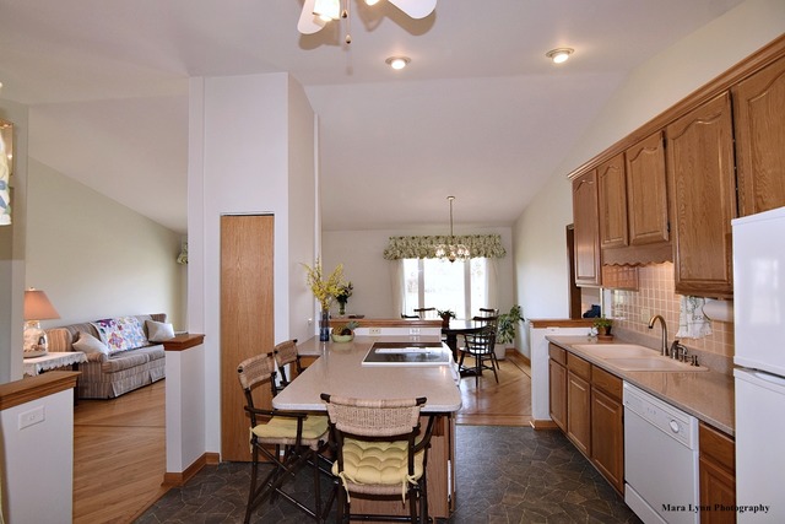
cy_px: 262
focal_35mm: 16
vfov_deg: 72.1
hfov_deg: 95.0
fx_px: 360
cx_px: 392
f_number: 5.6
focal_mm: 11
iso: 640
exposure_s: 1/125
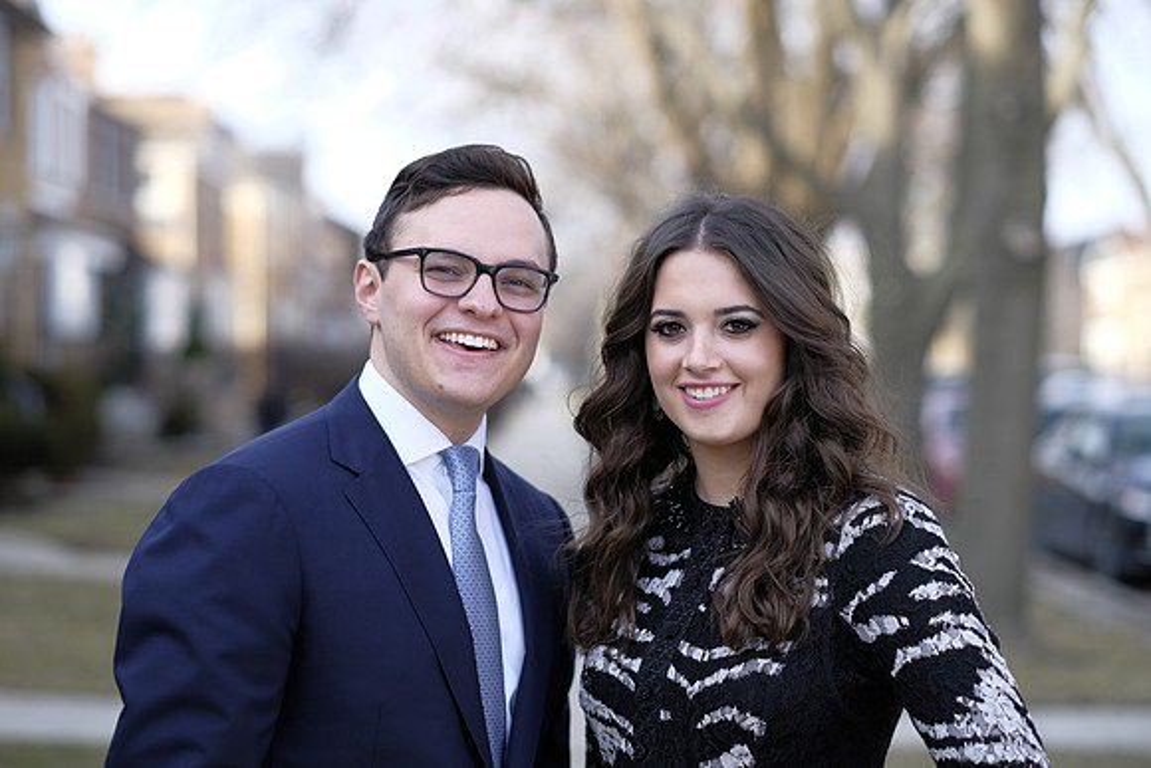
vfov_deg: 16.3
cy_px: 384
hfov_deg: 24.2
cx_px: 576
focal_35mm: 84
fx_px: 2686
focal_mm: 56
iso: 200
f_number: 1.8
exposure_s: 1/1300
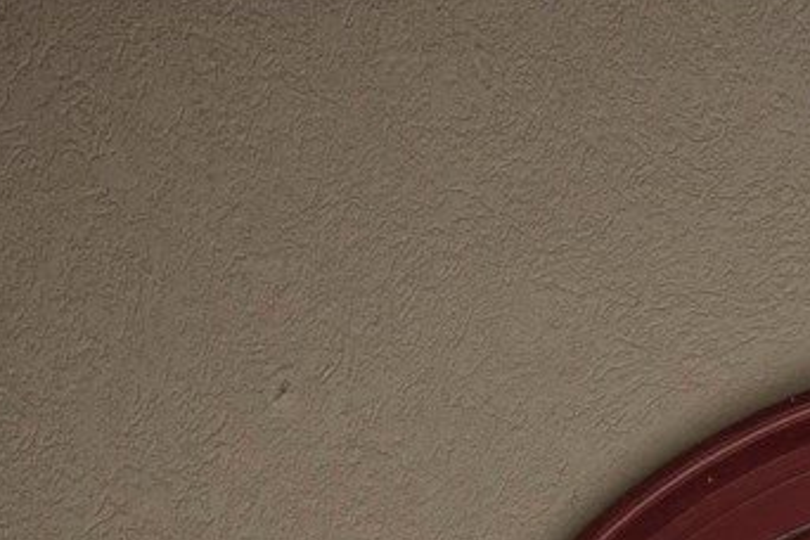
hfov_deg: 16.0
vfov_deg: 9.2
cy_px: 1646
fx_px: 2632
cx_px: 1217
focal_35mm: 117
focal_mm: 16
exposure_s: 1/40
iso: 250
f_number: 9
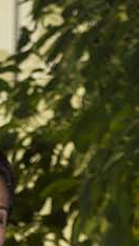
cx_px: 46
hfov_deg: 3.4
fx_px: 2360
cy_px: 620
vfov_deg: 5.7
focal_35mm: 361
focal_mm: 56
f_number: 5.6
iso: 400
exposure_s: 1/60
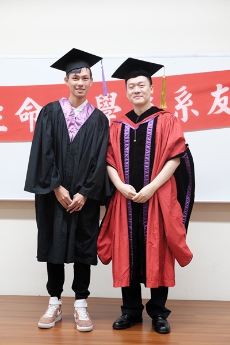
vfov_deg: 43.6
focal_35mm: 45
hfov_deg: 29.9
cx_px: 115
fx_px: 431
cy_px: 172
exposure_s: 1/120
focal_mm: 30.2
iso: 1600
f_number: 3.6
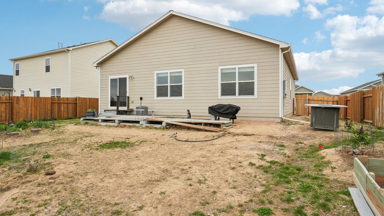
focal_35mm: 23
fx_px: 234
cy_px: 105
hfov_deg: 78.7
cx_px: 193
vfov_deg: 49.5
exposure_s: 1/1000
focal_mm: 14
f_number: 8
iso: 400
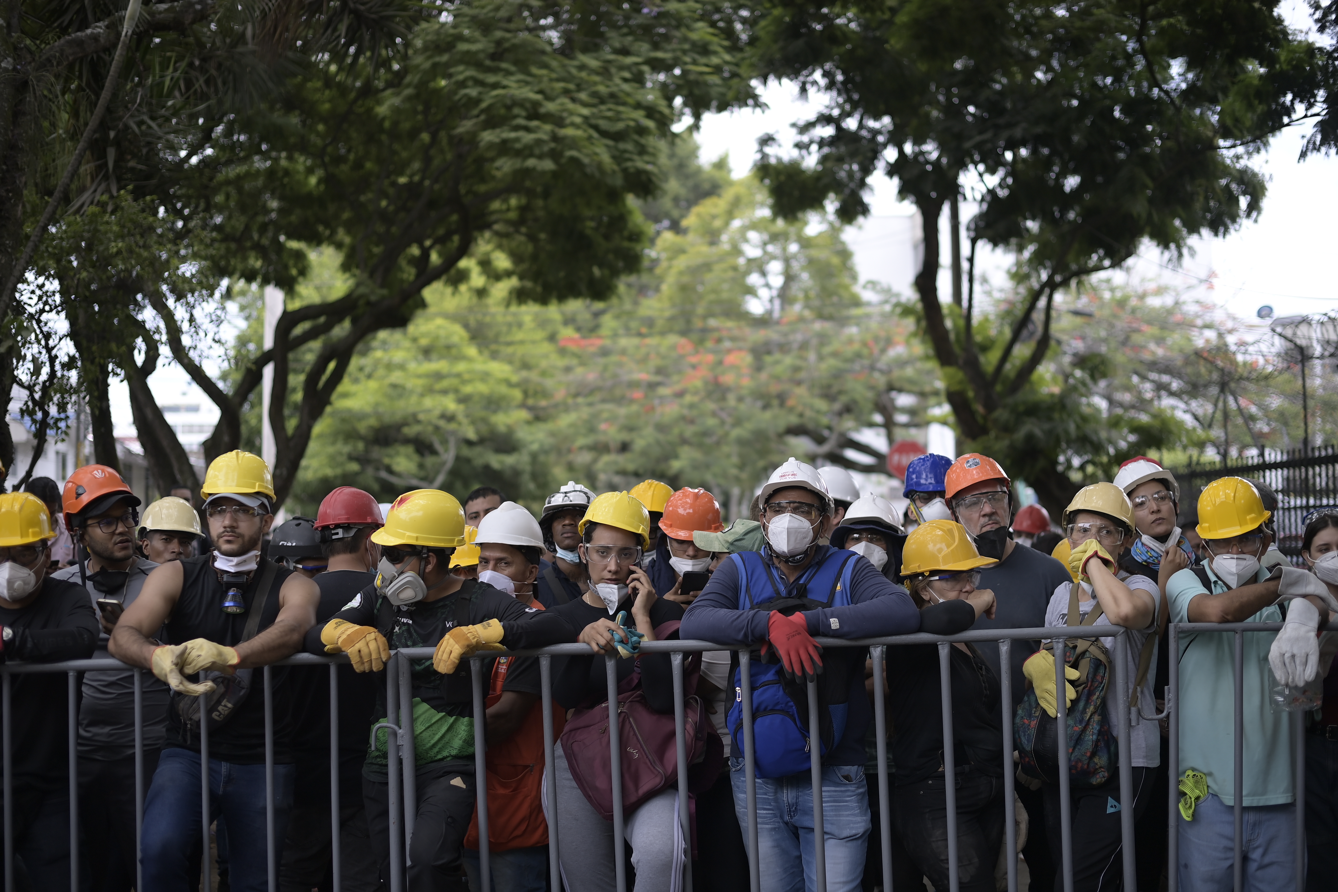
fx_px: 1858
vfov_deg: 27.0
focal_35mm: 50
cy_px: 446
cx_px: 669
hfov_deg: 39.6
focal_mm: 50
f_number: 2
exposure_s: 1/1000
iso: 125
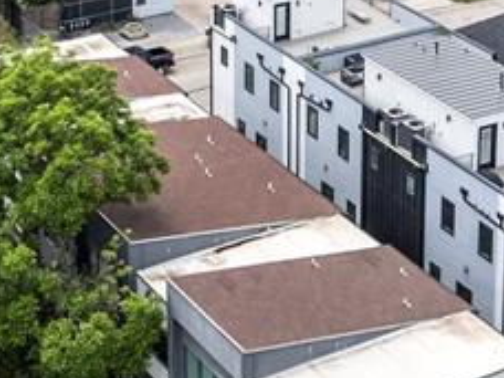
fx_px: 1572
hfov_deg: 18.2
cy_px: -177
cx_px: 223
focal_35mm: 108
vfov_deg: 13.0
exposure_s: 1/4000
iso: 120
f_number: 1.7
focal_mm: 6.72
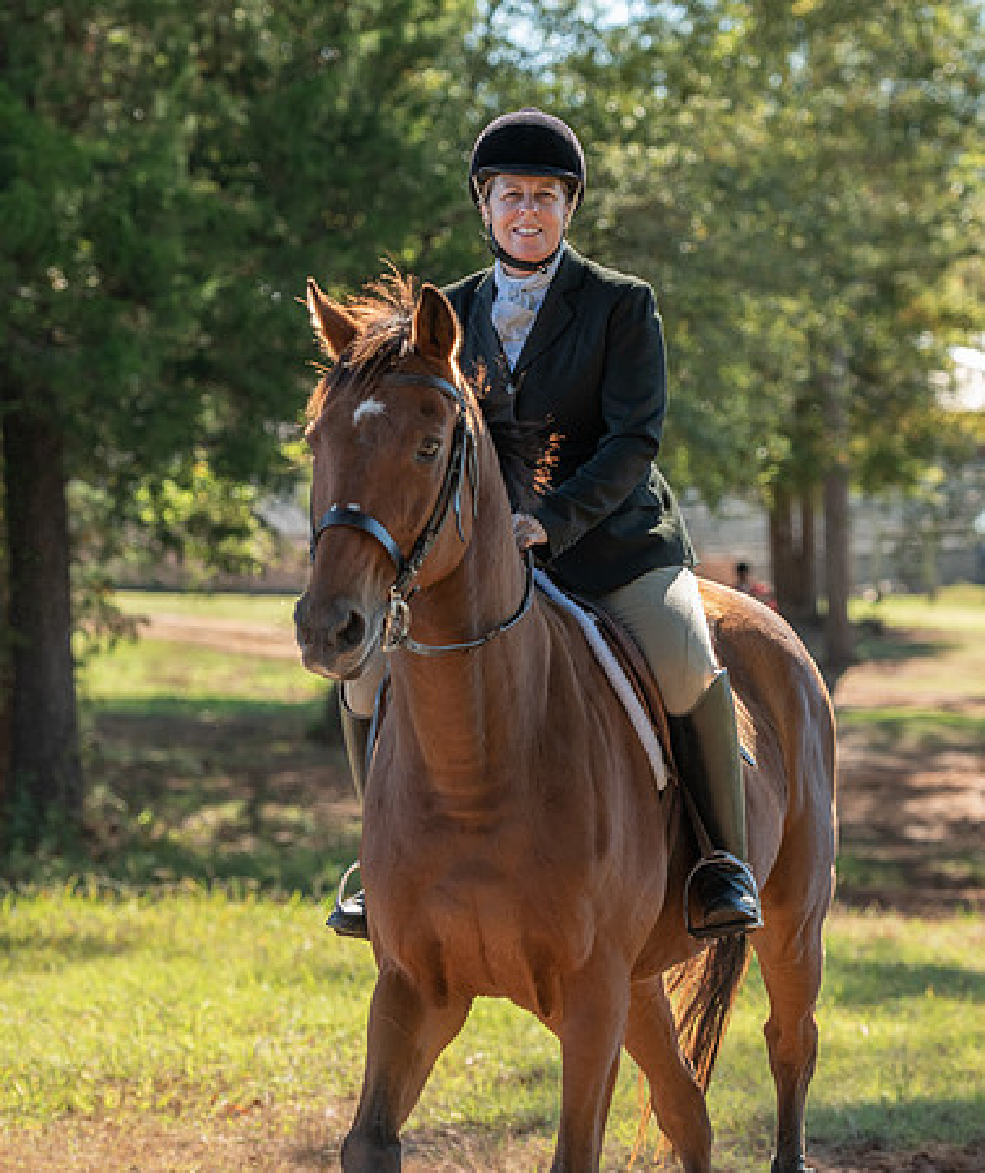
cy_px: 561
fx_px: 5347
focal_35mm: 151
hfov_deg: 10.5
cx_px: 584
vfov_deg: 12.5
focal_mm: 95
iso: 280
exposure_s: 1/320
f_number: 4
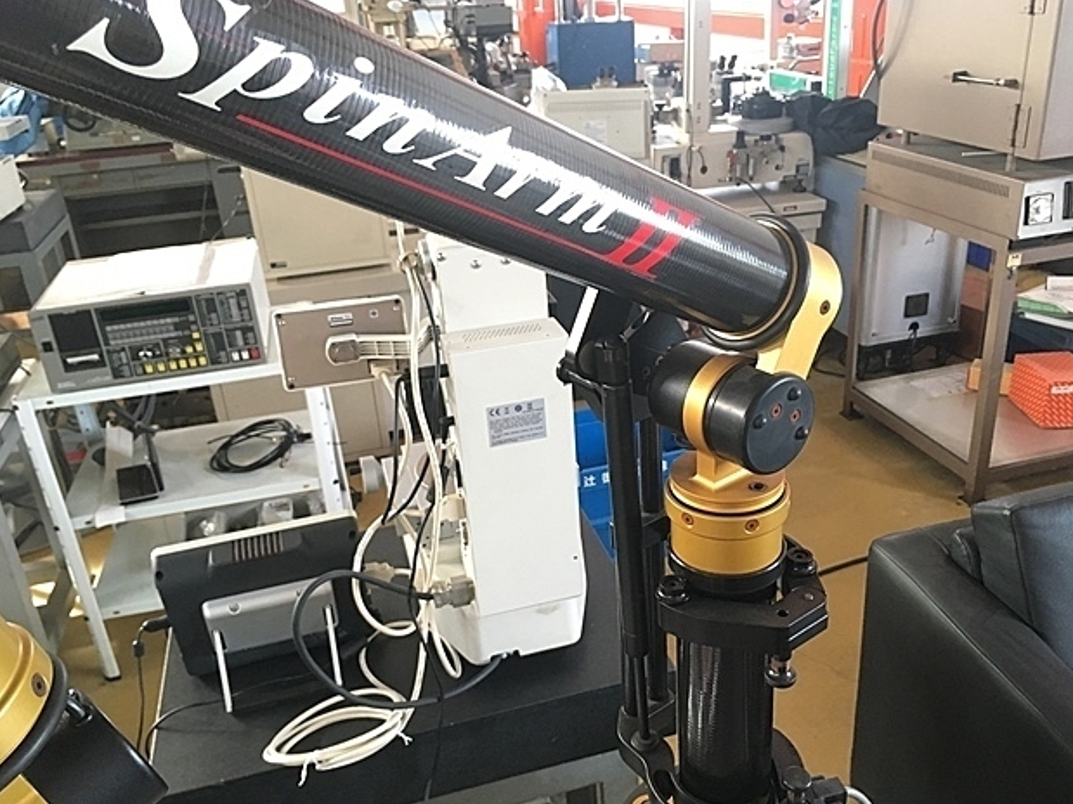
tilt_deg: -24.6
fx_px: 930
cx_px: 548
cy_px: 395
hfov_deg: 60.0
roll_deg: +4.4
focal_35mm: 30
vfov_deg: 46.8
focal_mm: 4.15
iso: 160
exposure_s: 1/30
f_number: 2.2
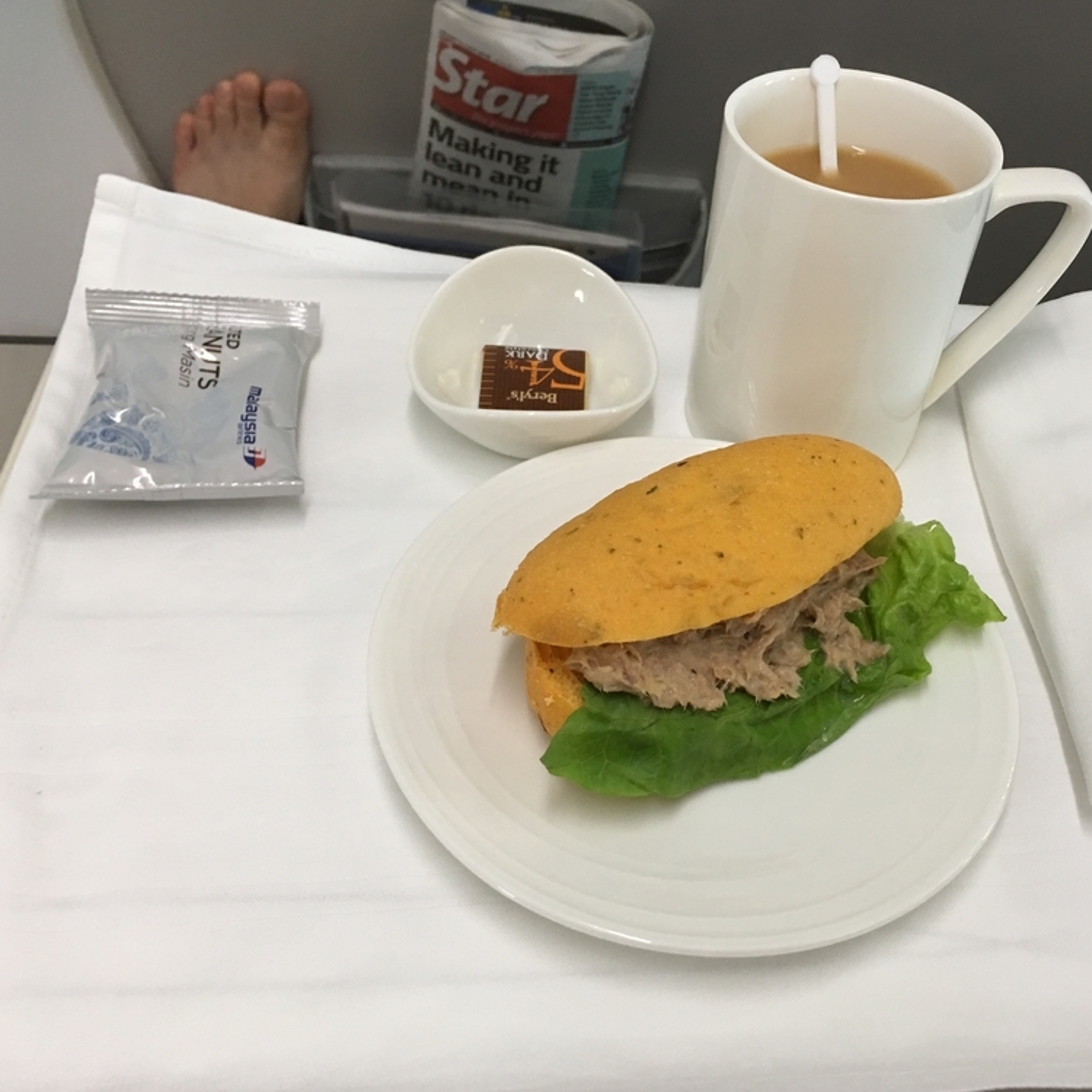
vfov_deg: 47.2
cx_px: 689
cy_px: 555
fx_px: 1249
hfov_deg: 46.8
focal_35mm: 35
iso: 50
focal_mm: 4.15
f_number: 2.2
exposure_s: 1/15
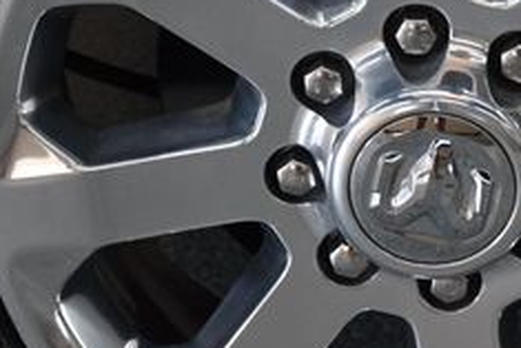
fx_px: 2954
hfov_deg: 10.0
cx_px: 437
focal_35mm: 204
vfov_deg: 6.7
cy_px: 104
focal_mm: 50
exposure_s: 1/125
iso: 800
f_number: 4.8
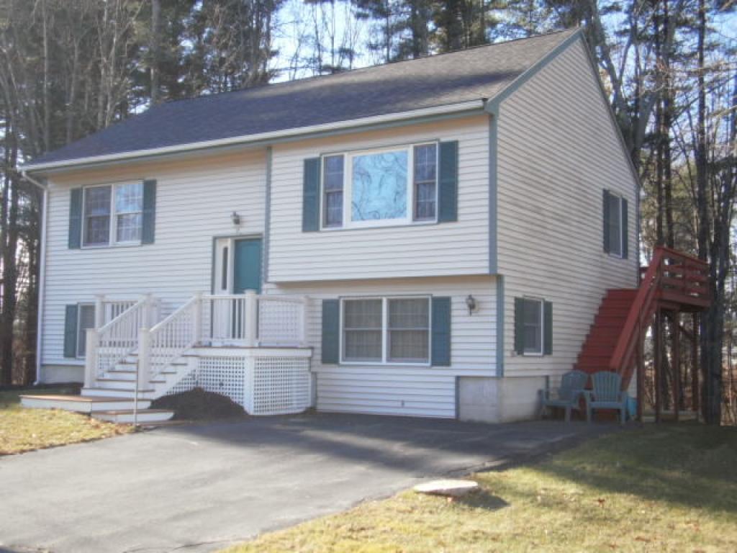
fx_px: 916
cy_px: 276
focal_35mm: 43
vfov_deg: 33.6
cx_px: 368
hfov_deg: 43.9
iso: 125
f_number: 3.4
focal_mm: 7.61
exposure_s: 1/250
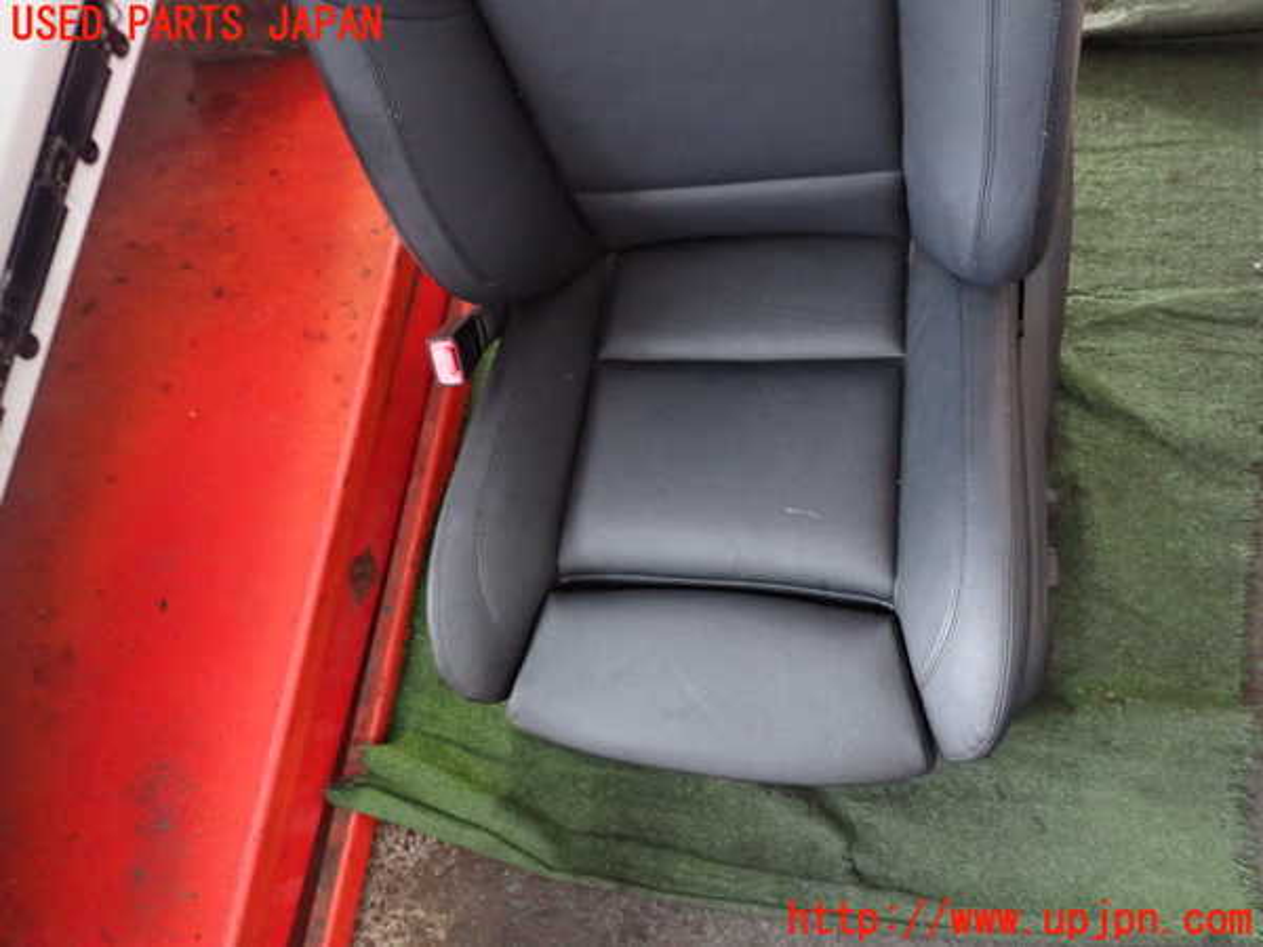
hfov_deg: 69.4
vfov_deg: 54.9
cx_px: 632
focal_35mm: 25
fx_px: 912
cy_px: 474
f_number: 2
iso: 800
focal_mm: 4.5
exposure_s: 1/20
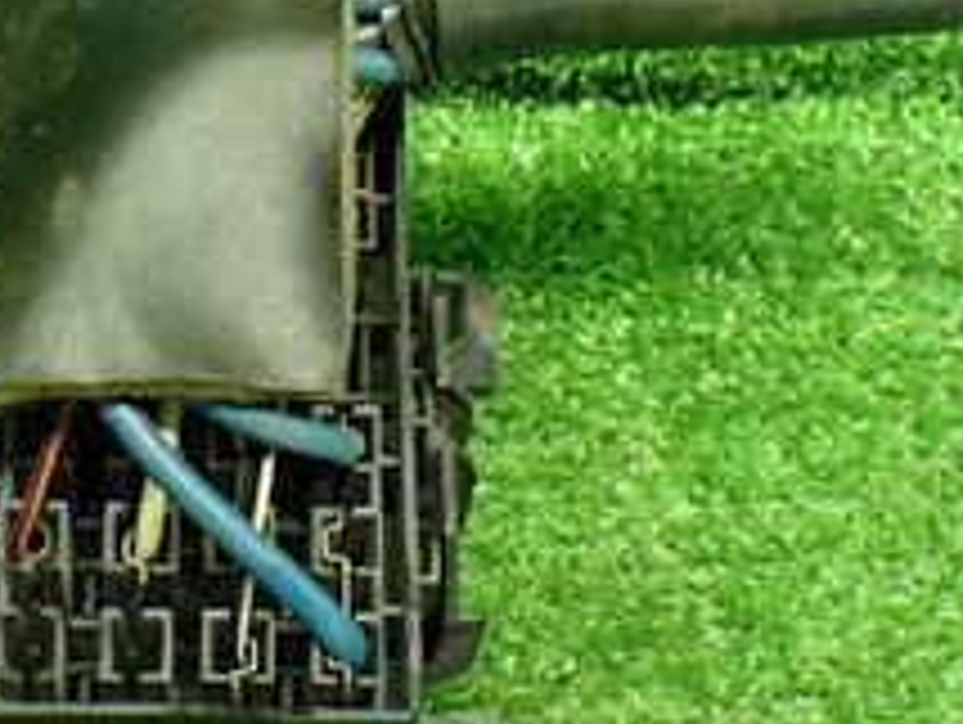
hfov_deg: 23.1
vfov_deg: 17.3
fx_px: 2339
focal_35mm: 84
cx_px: 274
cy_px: 49
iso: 800
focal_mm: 5.4
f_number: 2.3
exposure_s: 1/60
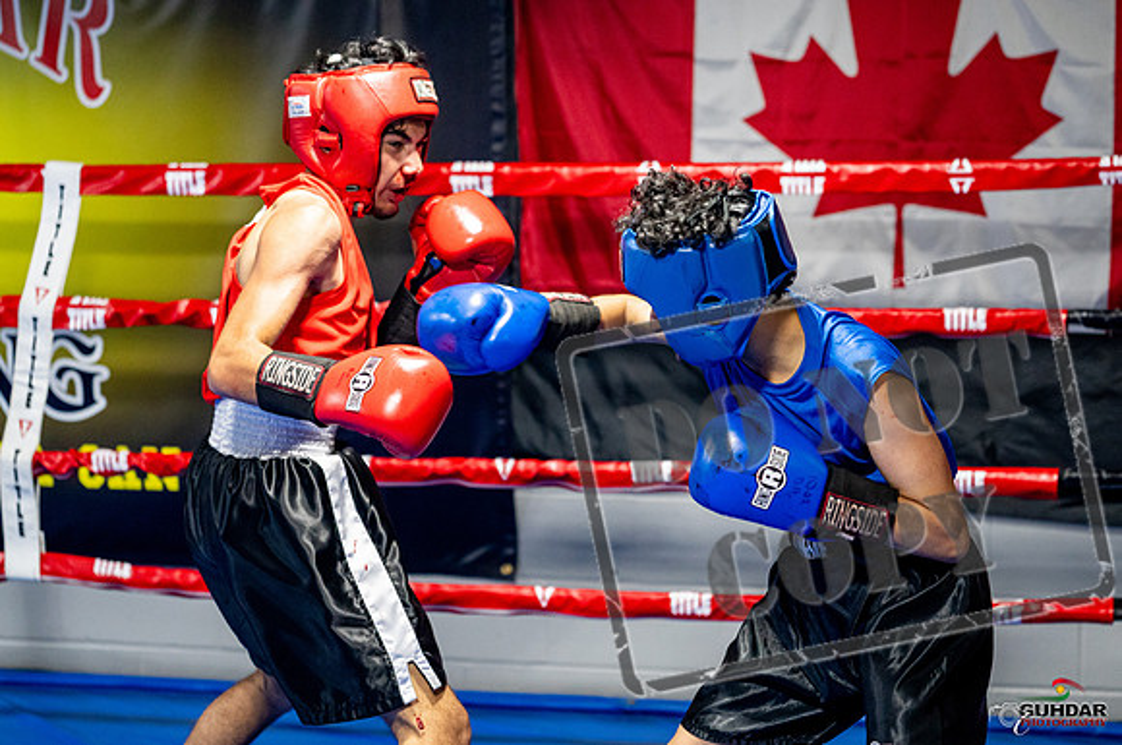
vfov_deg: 16.8
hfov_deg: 25.1
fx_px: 2520
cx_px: 640
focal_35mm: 81
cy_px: 374
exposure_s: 1/800
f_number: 2
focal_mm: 65
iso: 4000
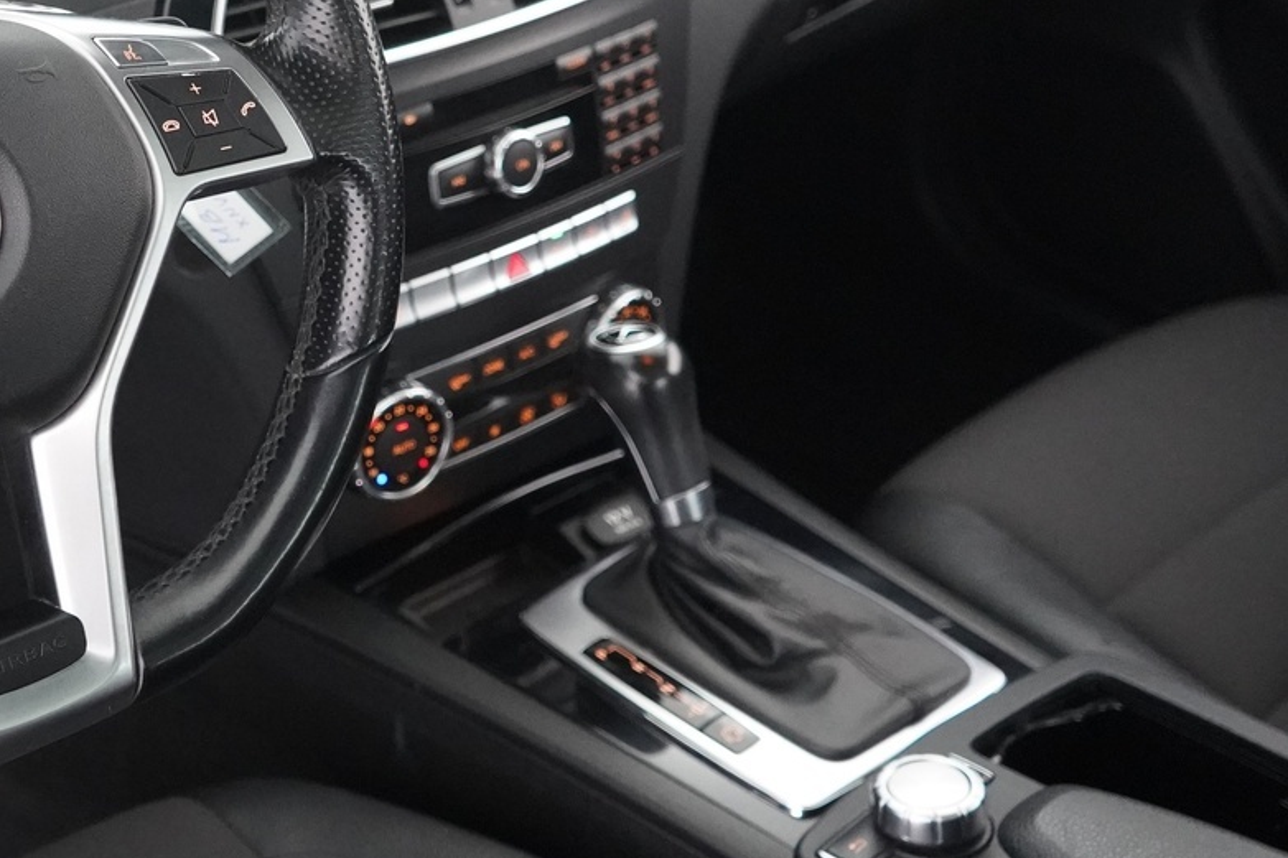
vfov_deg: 23.3
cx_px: 214
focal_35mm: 58
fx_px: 2075
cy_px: 296
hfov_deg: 33.3
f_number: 3.5
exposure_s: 1/60
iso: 10000
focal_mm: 28
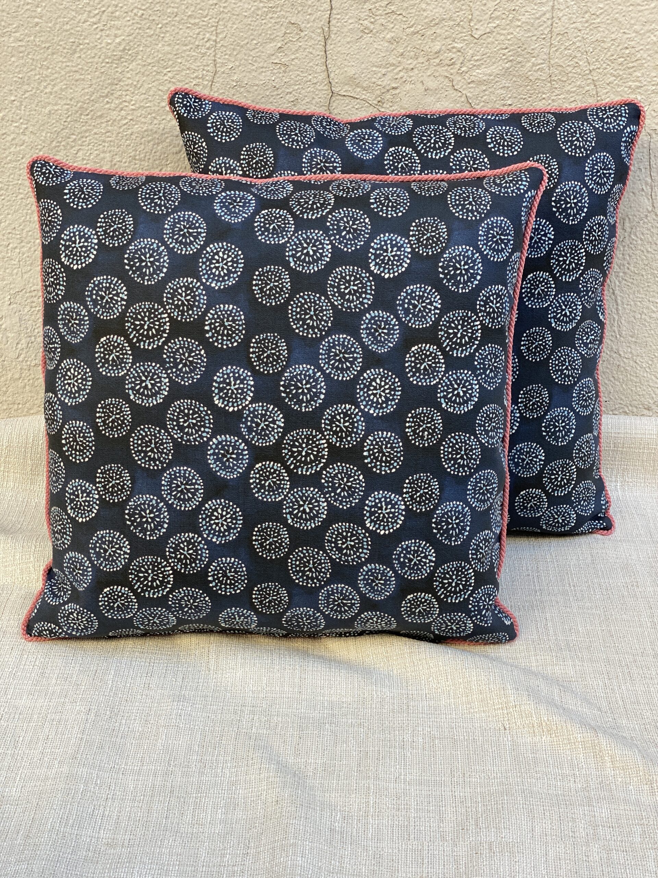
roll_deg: -0.7
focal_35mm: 52
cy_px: 439
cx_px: 329
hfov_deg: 28.0
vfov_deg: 36.8
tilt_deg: -28.9
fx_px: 1318
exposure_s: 1/122
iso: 40
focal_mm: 6
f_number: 2
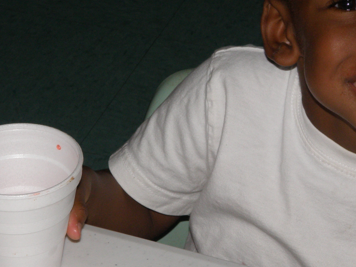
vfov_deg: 9.3
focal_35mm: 159
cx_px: 312
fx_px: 1635
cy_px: 112
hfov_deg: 12.3
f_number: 5.6
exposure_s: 1/80
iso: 100
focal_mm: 13.76
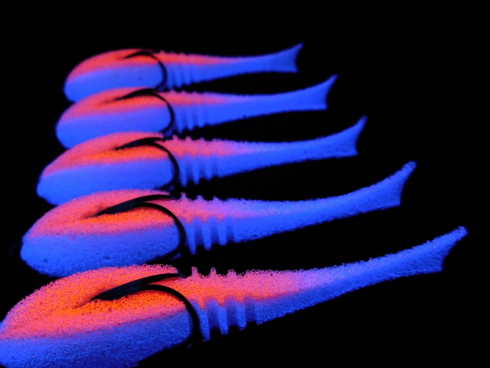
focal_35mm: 29
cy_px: 219
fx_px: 411
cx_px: 217
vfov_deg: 48.0
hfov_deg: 61.5
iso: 400
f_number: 3
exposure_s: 1/30
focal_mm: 4
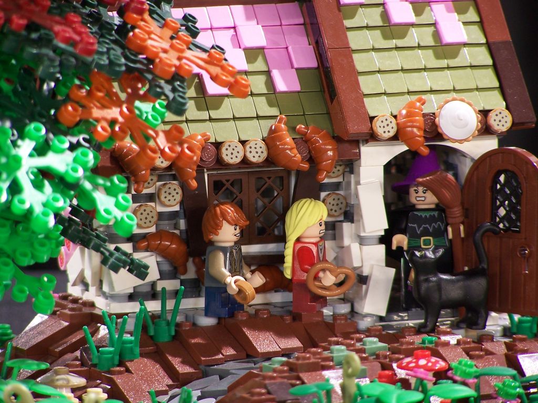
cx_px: 269
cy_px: 202
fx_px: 5906
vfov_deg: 3.9
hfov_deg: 5.2
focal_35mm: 380
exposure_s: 1/2
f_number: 3.7
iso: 80
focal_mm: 63
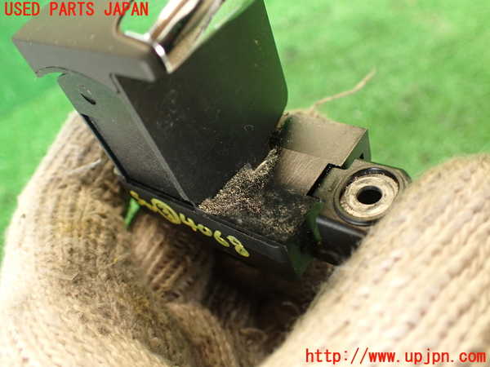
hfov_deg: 60.0
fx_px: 425
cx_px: 245
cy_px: 184
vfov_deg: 46.8
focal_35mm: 30
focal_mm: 5.4
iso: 320
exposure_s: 1/30
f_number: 2.3
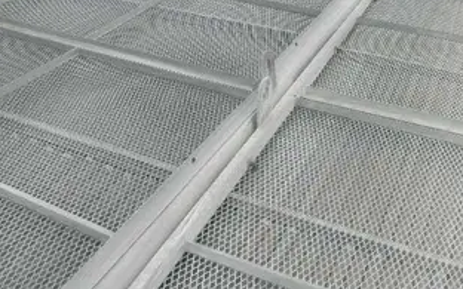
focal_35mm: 38
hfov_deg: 51.2
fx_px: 479
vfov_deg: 33.4
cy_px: 111
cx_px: 276
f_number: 3
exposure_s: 1/640
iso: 64
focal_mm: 5
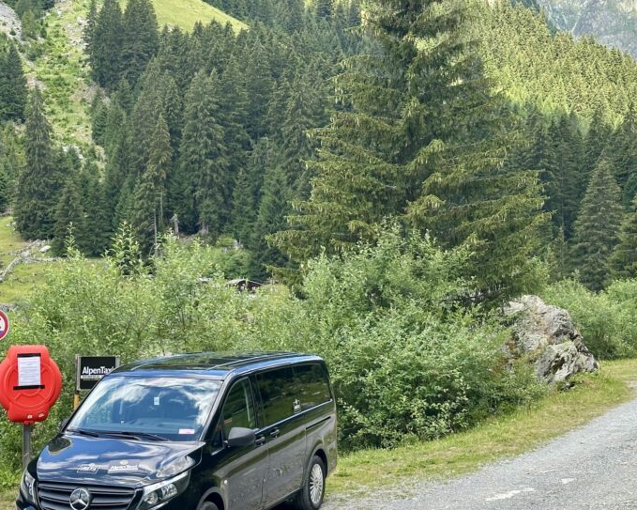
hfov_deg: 27.4
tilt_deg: +1.5
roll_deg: -0.1
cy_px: 313
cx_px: 235
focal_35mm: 69
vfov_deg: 22.1
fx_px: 1301
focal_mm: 6.86
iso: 64
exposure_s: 1/631
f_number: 1.78
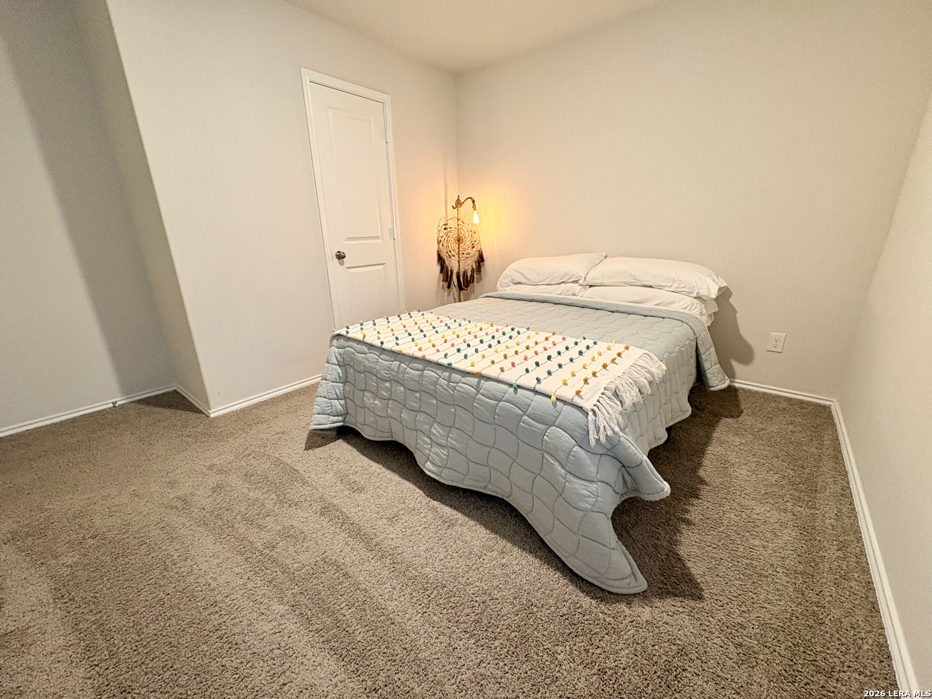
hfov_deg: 102.1
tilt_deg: -17.2
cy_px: 350
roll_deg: +0.5
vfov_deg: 85.7
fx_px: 377
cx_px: 466
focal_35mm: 14
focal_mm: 2.22
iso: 320
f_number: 2.2
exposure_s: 1/60
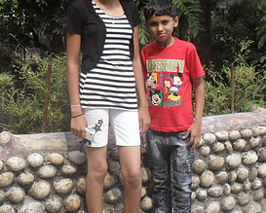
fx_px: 686
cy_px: 78
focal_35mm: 87
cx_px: 122
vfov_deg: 17.7
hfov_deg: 21.9
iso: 100
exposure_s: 1/500
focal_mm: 7.5
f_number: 3.6
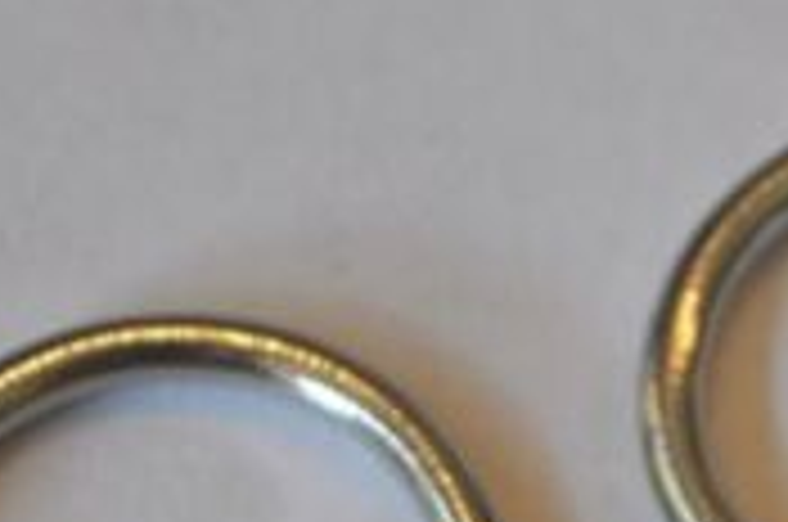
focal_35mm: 376
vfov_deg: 3.6
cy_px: 704
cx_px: 1153
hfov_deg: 5.4
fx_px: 8221
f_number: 5.6
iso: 400
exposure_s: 1/100
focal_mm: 55
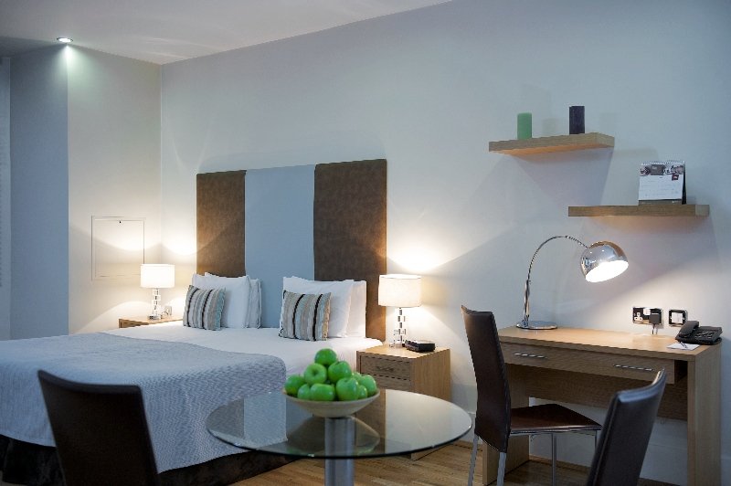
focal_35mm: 36
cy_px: 243
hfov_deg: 53.2
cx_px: 366
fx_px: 730
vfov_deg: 36.8
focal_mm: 36
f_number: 3.3
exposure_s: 1/15
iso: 200
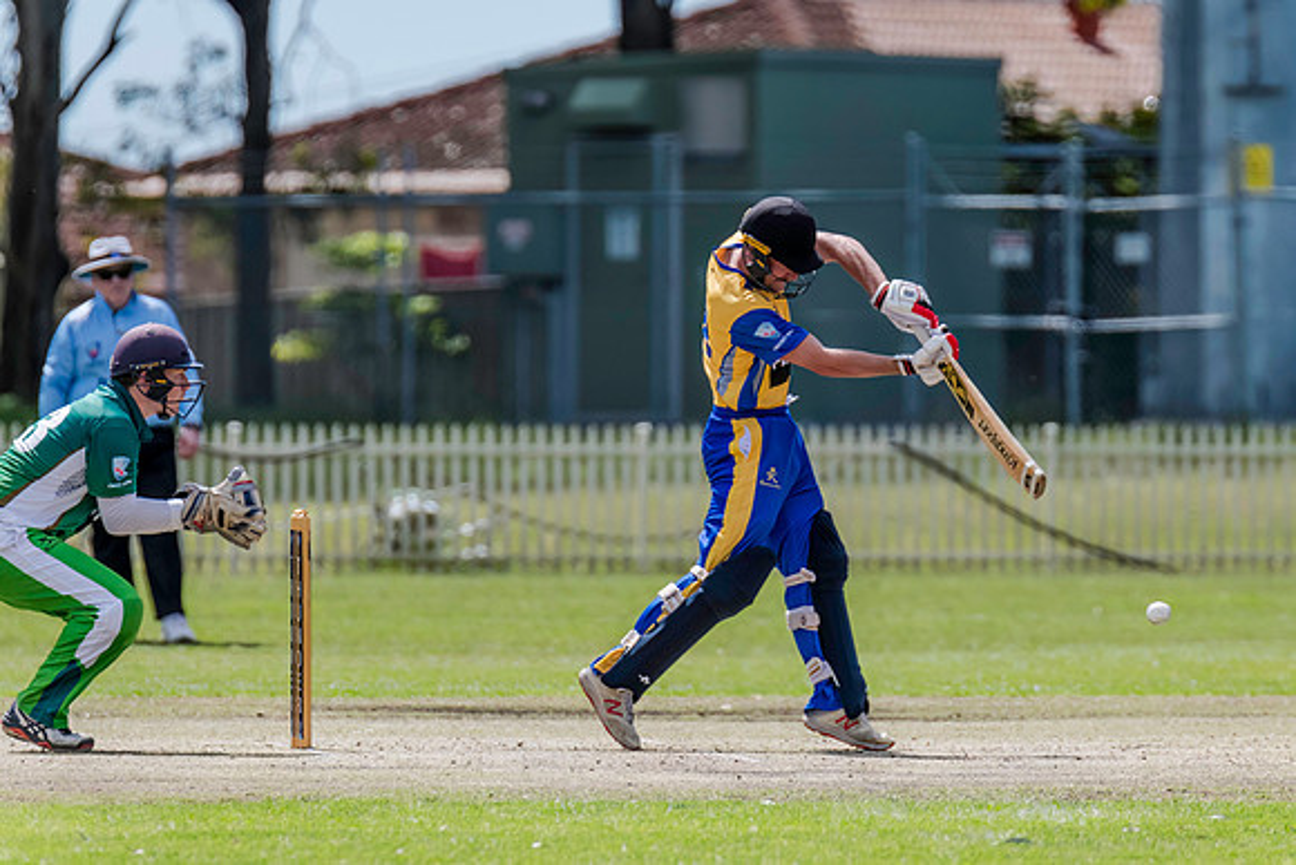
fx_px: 20504
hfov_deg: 3.6
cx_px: 661
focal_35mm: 569
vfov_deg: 2.4
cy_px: 433
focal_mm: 550
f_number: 6.3
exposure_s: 1/2500
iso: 800
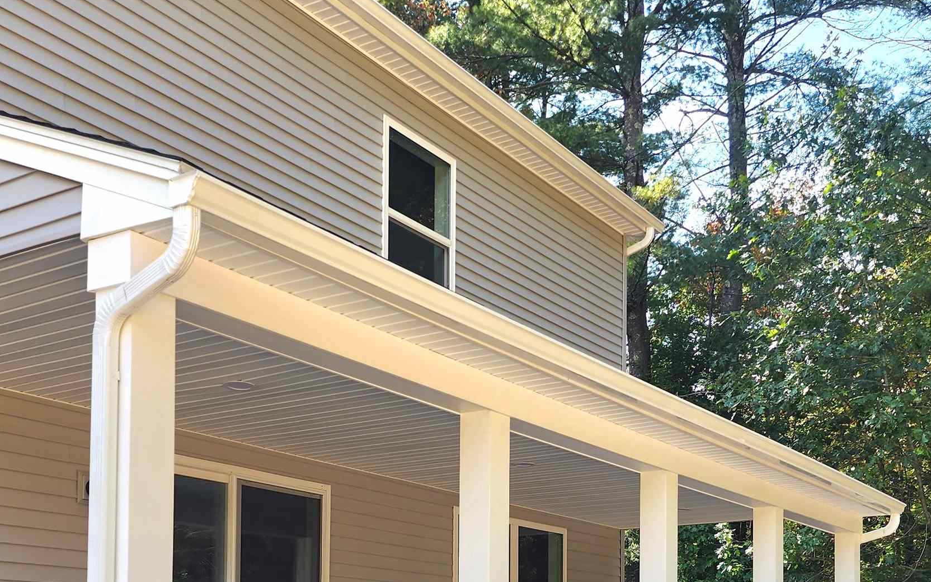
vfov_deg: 26.6
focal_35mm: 45
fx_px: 1142
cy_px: 615
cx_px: 519
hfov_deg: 44.3
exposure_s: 1/182
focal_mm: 6.4
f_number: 1.8
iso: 16
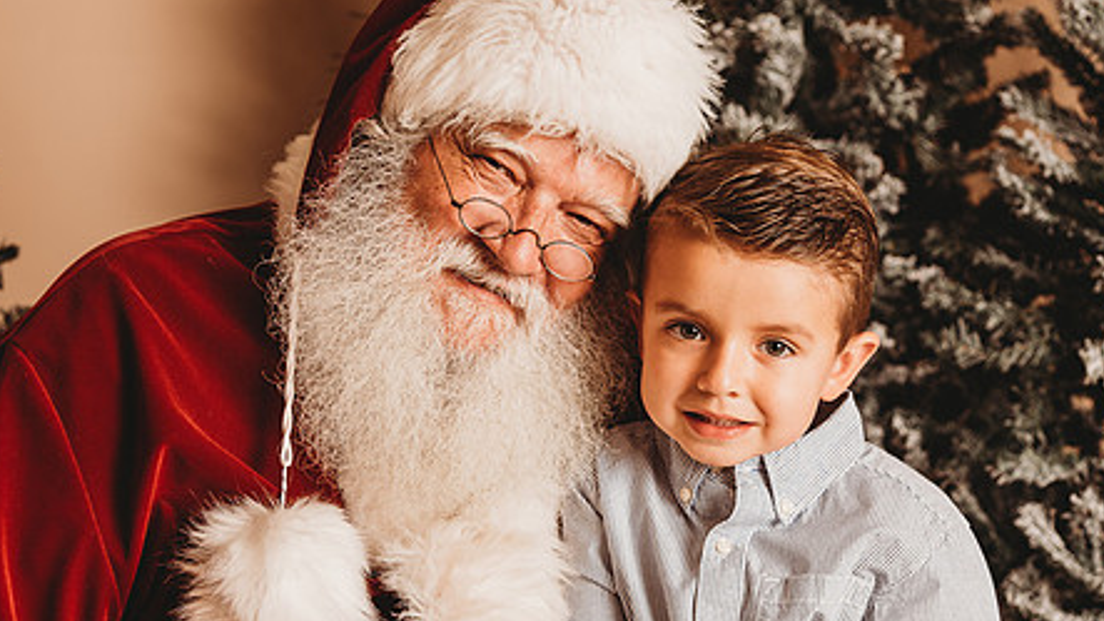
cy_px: 334
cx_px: 568
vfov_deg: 14.4
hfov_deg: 25.3
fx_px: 2459
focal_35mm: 84
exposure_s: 1/160
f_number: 4
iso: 100
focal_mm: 58
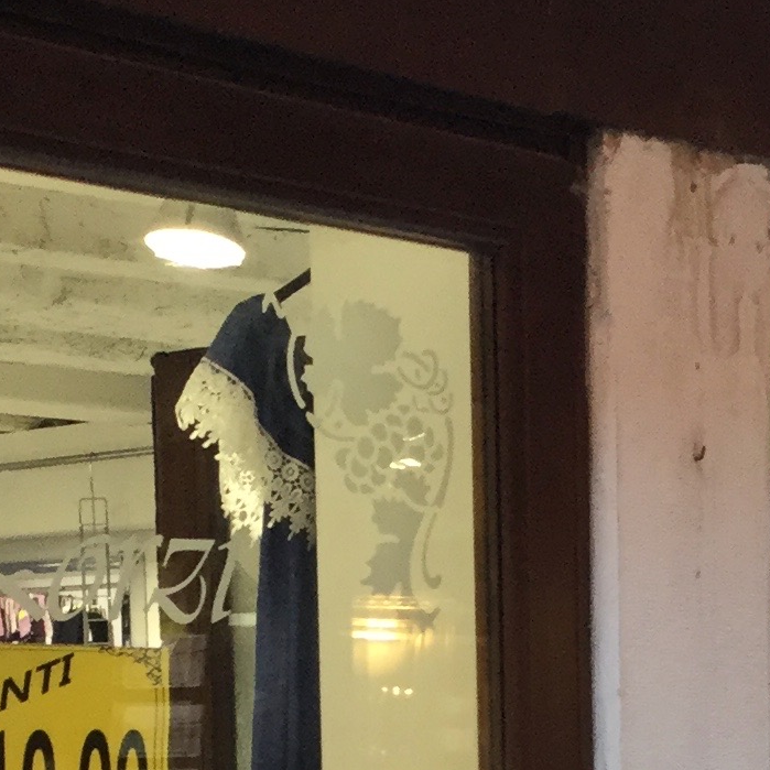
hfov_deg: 13.6
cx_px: 474
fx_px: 3221
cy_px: 1044
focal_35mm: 128
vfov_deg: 13.1
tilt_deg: -6.3
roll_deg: +0.5
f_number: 2.4
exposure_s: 1/33
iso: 40
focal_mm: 3.3
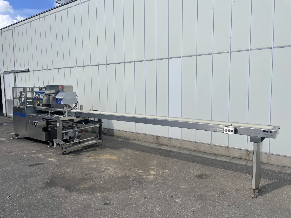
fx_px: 219
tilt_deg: -4.1
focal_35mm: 26
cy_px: 109
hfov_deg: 67.3
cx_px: 146
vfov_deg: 53.1
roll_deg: +0.8
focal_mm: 4.2
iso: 32
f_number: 1.6
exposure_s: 1/5051
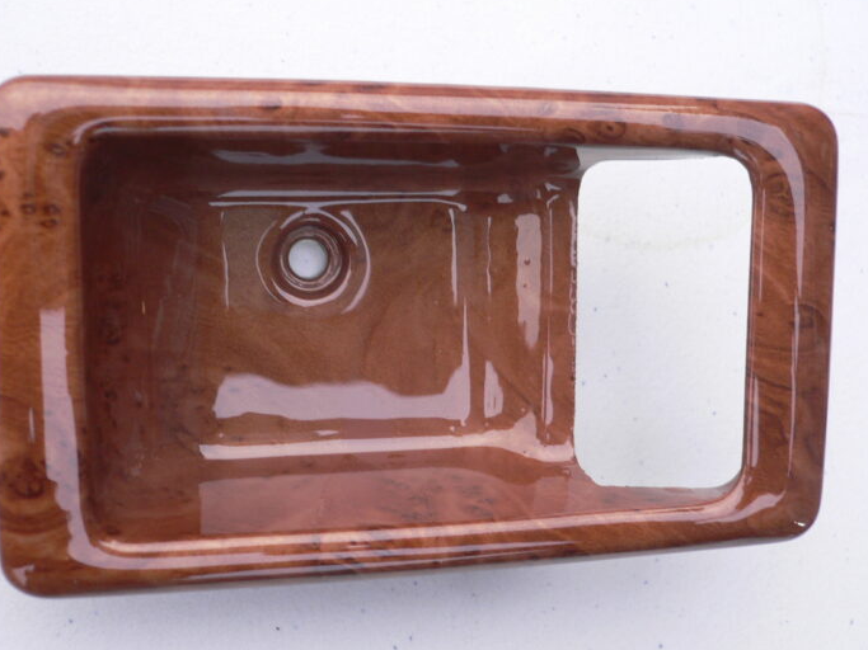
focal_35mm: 41
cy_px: 352
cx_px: 412
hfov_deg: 45.8
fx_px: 1028
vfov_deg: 35.1
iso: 100
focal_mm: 5.8
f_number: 2.8
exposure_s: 1/60
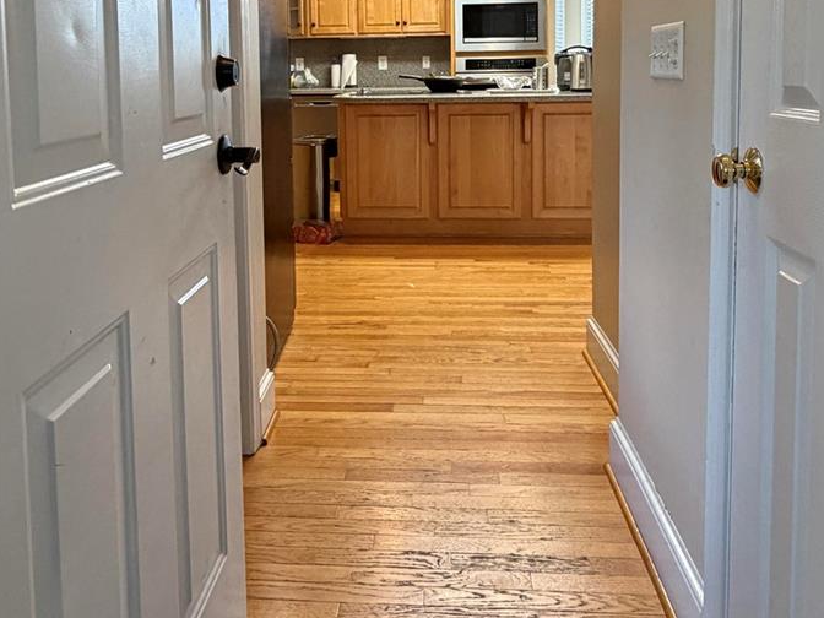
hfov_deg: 56.8
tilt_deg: -4.5
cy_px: 129
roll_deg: -0.2
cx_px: 384
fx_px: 762
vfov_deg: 42.3
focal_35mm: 32
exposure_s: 1/60
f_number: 2.2
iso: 250
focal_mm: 2.22
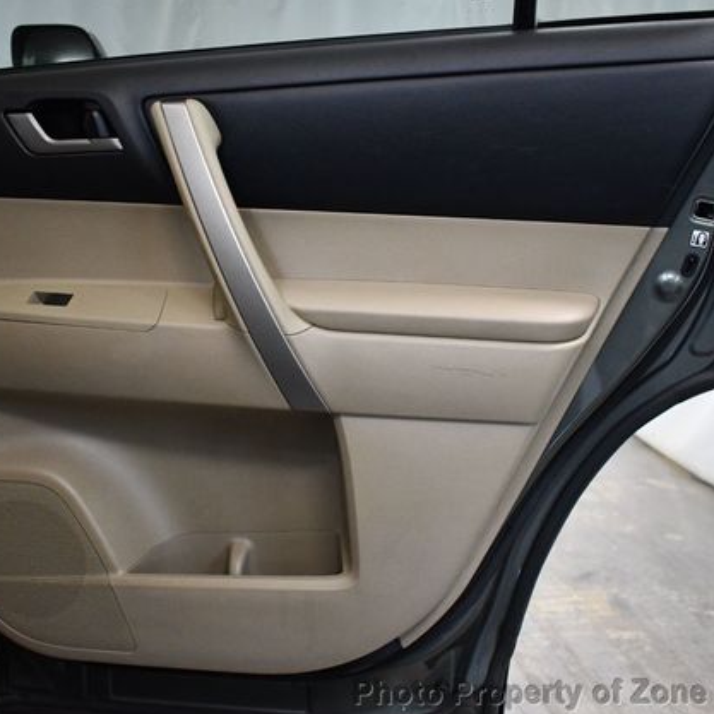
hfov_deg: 39.1
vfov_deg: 39.2
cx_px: 332
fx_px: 1003
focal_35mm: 43
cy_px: 360
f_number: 3.8
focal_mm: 22
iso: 2800
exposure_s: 1/125
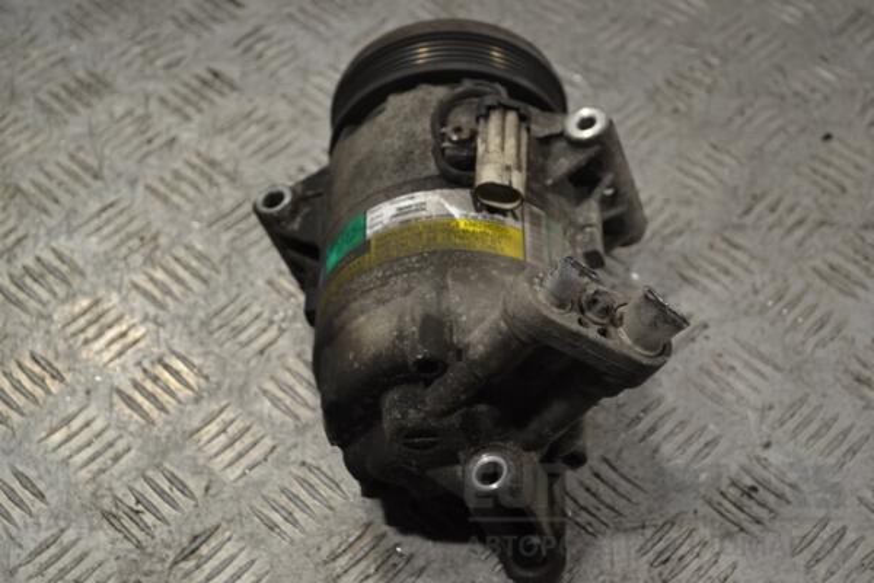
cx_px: 437
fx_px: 1639
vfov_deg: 20.2
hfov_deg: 29.9
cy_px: 292
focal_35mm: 68
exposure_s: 1/30
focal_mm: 45
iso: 110
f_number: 5.3
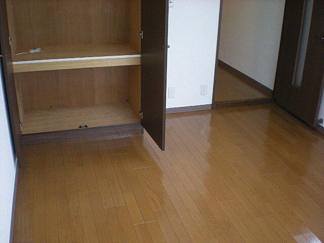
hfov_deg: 49.0
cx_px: 162
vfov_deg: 37.7
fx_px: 356
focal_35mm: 38
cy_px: 122
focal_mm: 6.3
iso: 200
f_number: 3.1
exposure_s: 1/24.3
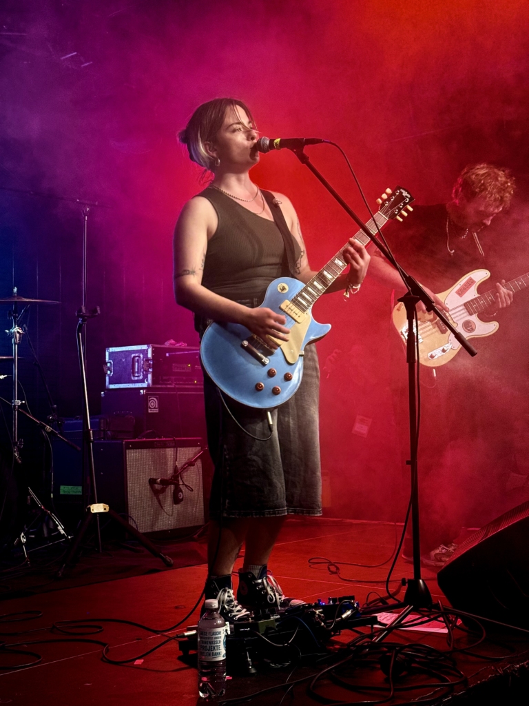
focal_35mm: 48
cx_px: 264
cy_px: 353
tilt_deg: +4.7
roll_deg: +0.6
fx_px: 978
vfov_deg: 39.7
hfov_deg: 30.3
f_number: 1.78
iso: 250
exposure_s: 1/46
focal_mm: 6.76
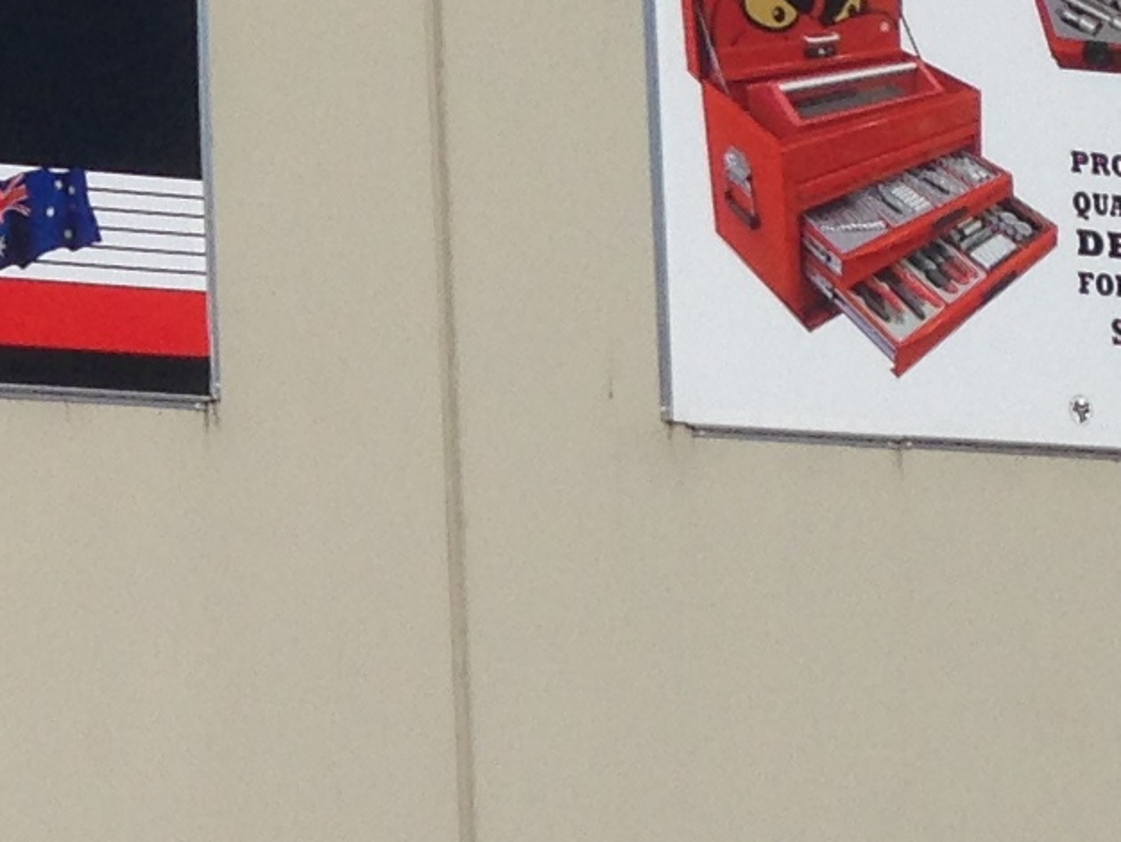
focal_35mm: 172
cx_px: -217
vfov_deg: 8.6
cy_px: 339
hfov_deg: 11.3
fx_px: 5572
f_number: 2.4
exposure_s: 1/5435
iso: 50
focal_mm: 4.13
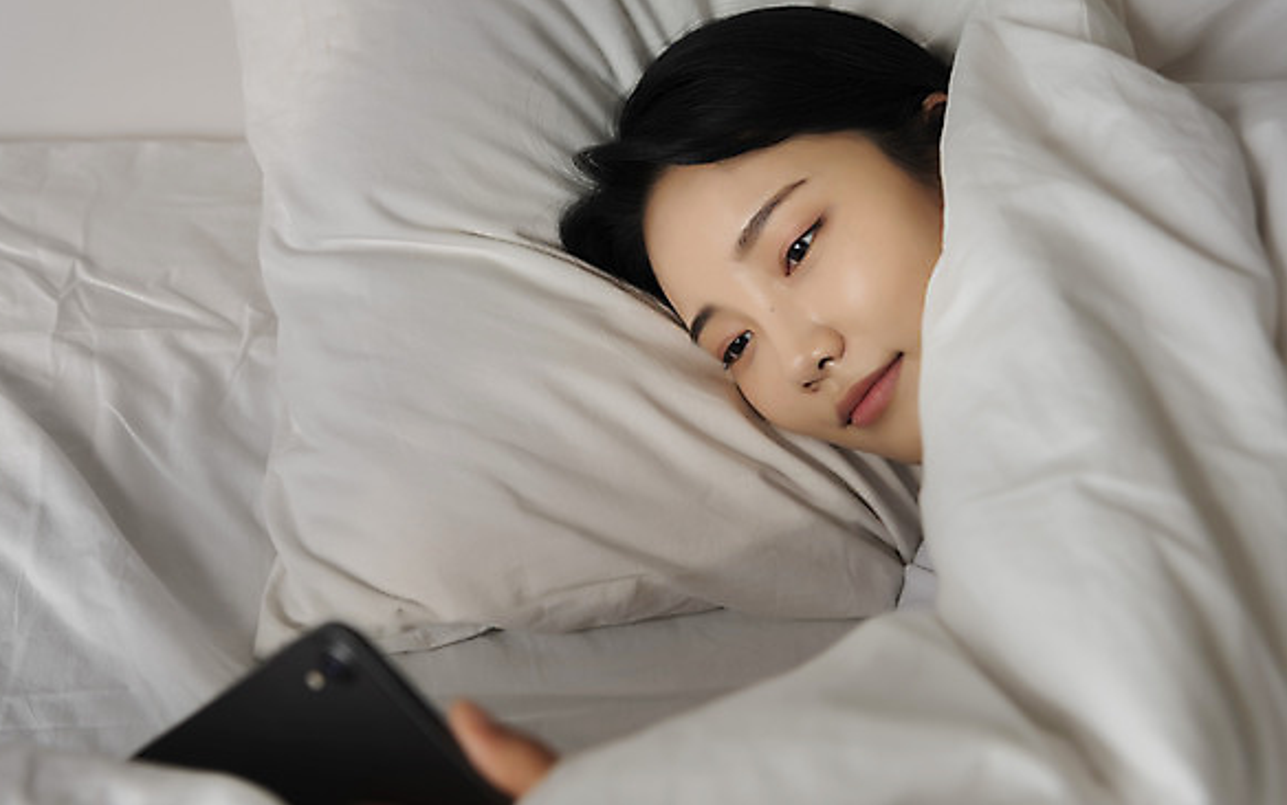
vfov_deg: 26.9
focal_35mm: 48
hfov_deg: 41.8
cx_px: 644
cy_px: 400
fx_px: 1684
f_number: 4
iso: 400
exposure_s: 1/100
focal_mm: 46
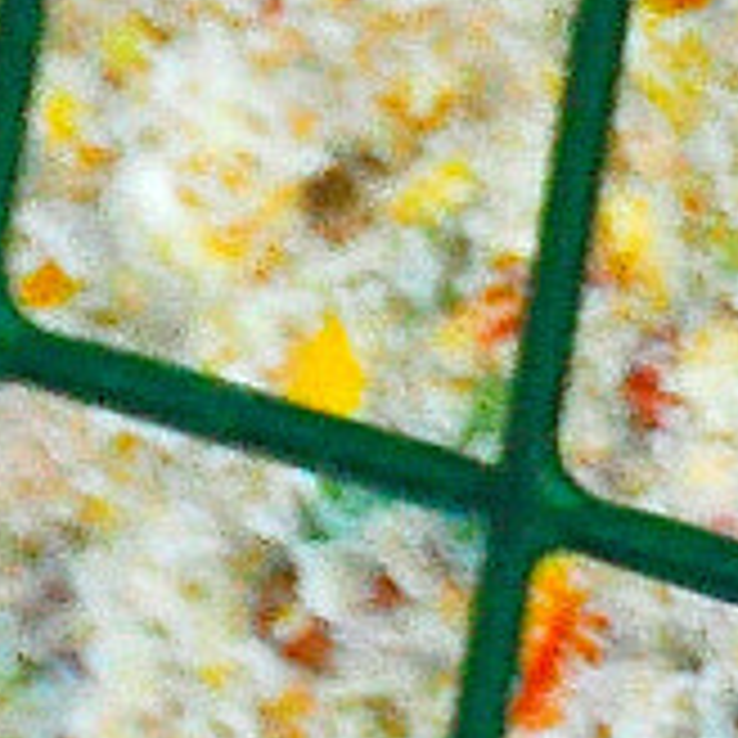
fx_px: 149619
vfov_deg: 0.3
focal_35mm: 6203
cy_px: 7
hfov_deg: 0.3
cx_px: 2124
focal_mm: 500
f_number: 8
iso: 1000
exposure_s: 1/1000
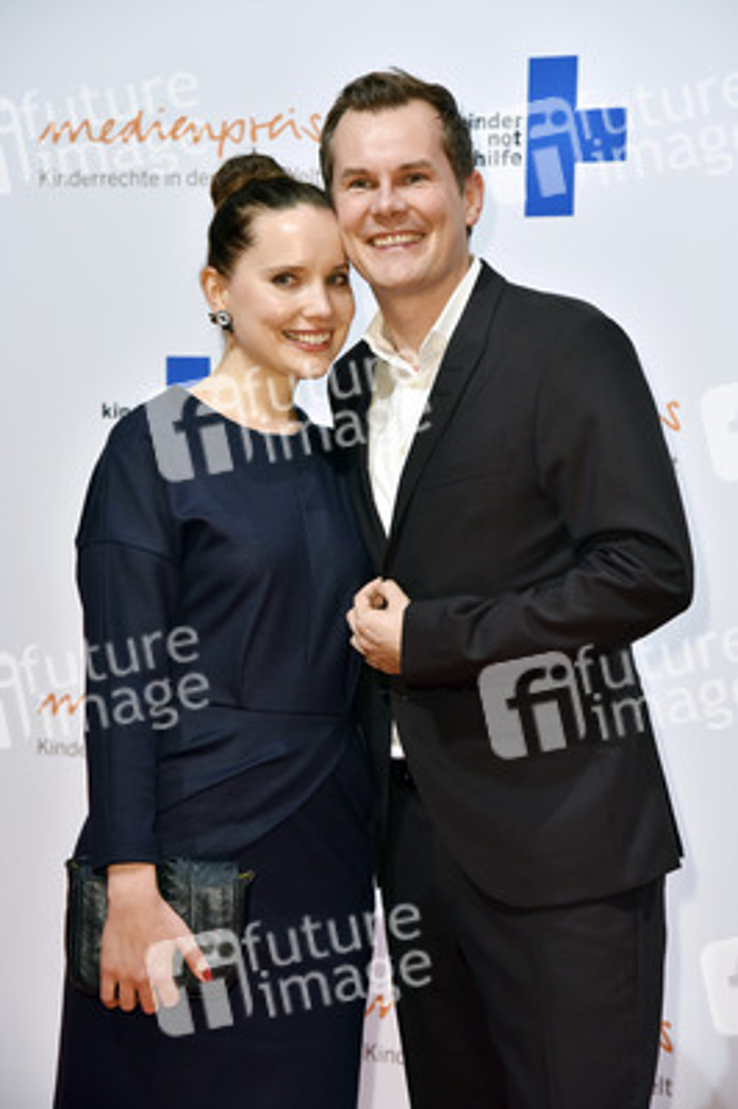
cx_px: 369
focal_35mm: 92
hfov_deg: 14.8
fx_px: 2834
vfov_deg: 22.2
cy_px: 554
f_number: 5.6
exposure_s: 1/160
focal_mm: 92
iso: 2000
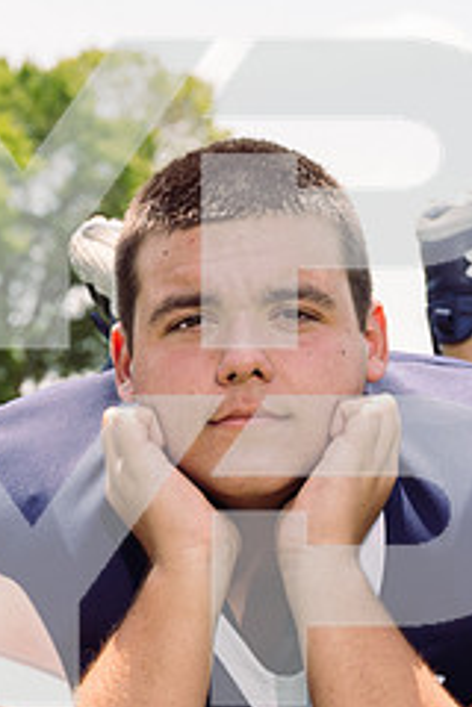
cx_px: 114
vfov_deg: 12.4
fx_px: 3245
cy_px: 497
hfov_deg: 8.3
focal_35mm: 165
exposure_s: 1/250
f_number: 5.6
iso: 50
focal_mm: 57
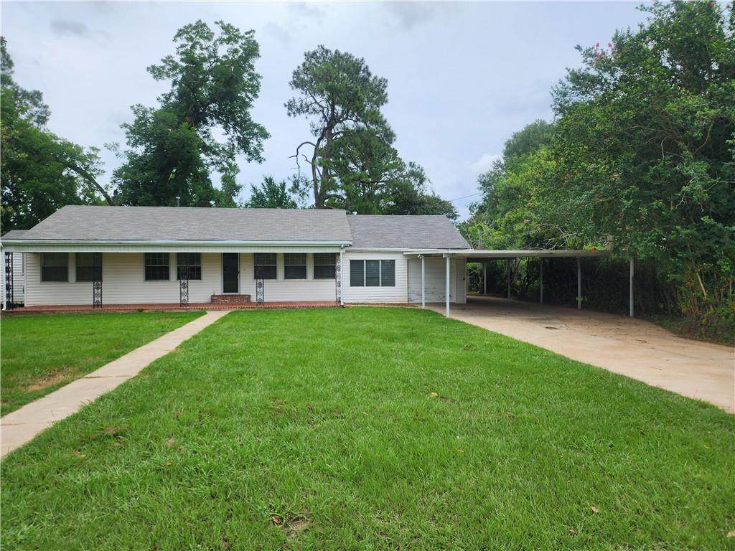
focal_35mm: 23
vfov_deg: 58.9
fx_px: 488
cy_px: 276
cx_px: 368
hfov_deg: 73.9
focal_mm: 6.4
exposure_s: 1/694
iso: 12
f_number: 1.8
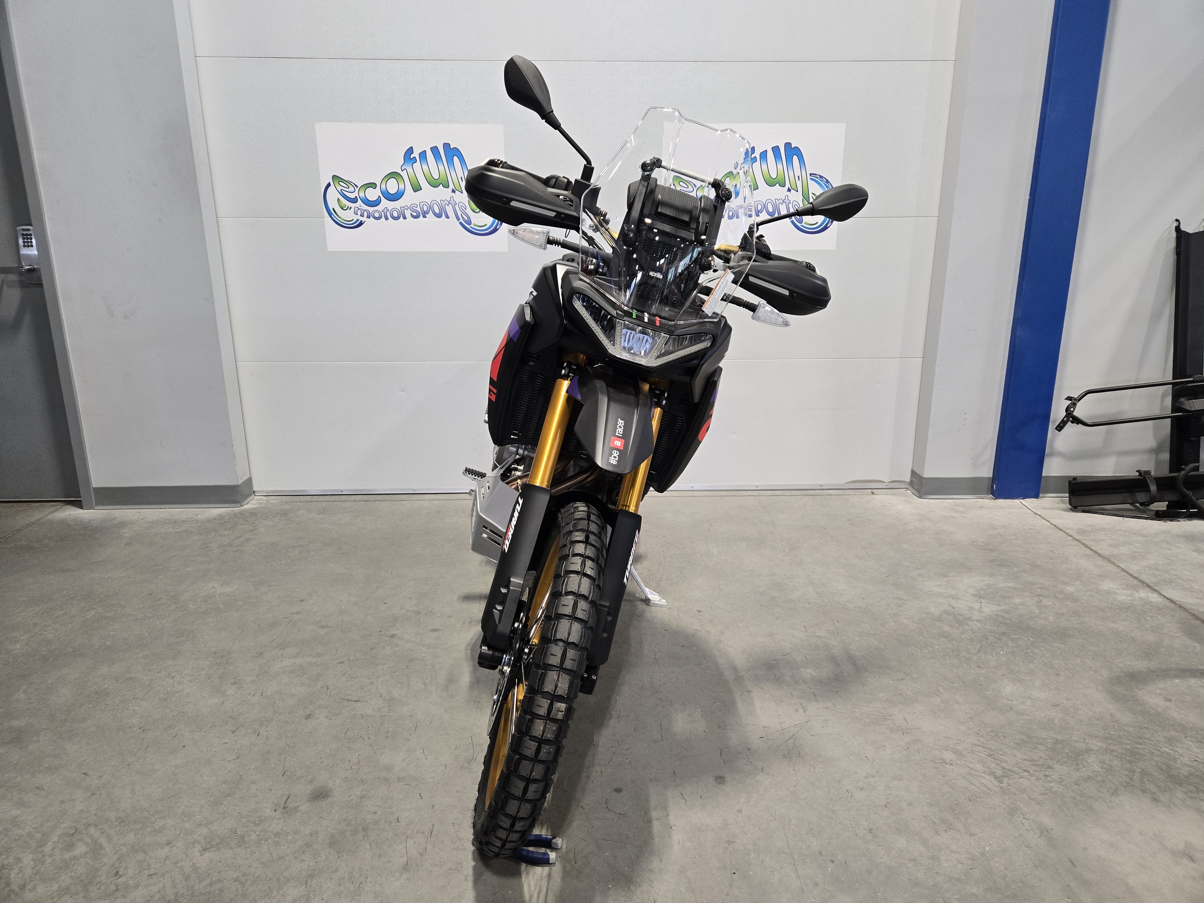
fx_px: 800
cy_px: 452
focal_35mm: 23
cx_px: 602
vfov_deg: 58.9
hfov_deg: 73.9
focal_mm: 5.4
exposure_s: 1/120
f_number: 1.8
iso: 250
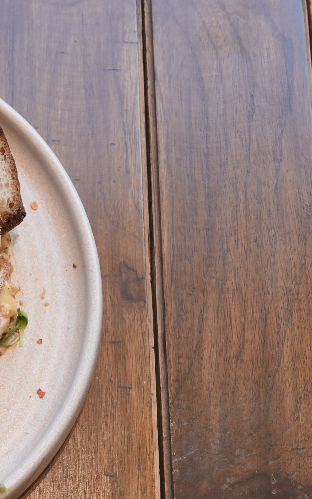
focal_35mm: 110
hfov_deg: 11.6
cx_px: -87
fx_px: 1496
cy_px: 303
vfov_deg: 18.9
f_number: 7.1
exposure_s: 1/80
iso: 640
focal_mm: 35
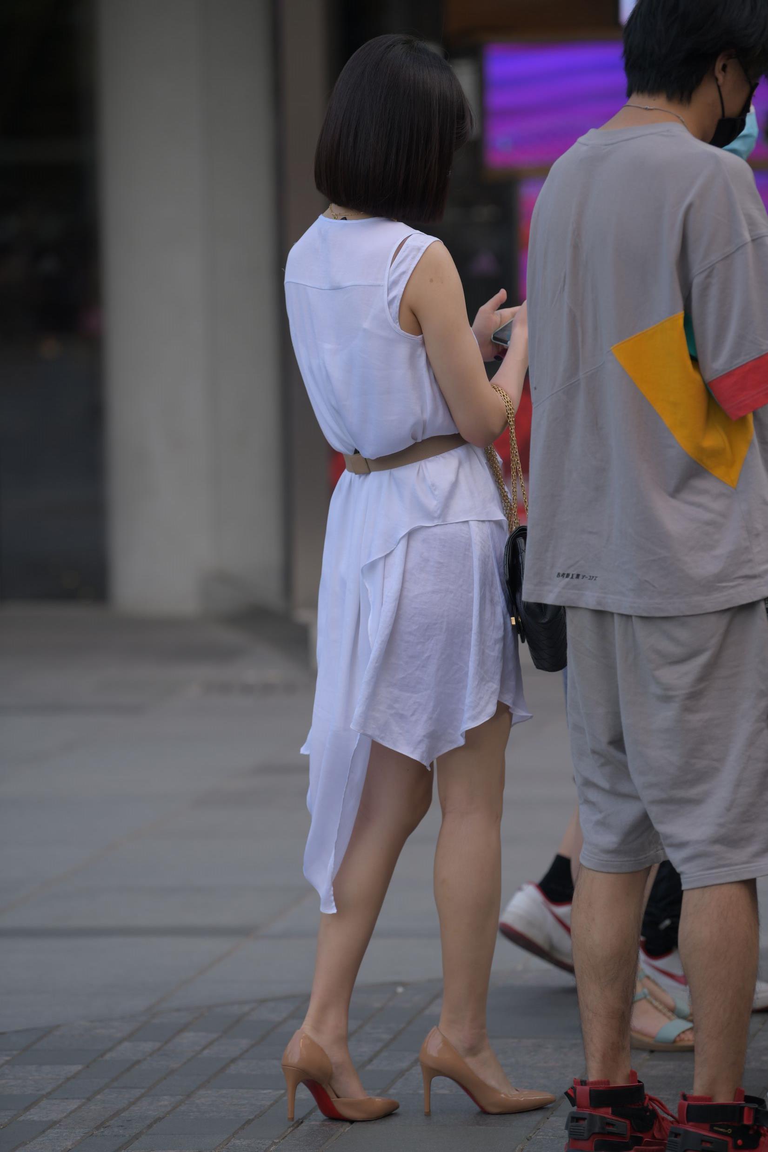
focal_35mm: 170
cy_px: 576
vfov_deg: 12.1
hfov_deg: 8.1
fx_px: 5439
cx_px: 384
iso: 220
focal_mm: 170
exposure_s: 1/640
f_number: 3.5
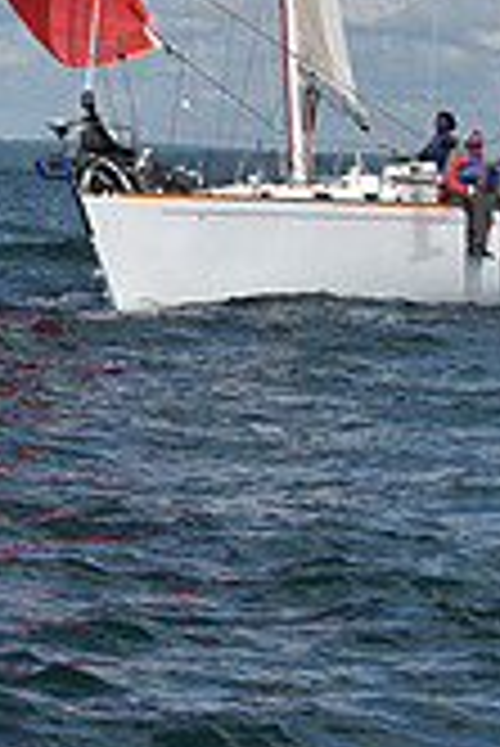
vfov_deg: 8.2
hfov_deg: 5.6
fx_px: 5072
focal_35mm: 244
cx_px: 169
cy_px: -482
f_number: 9
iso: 250
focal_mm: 70
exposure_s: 1/1250
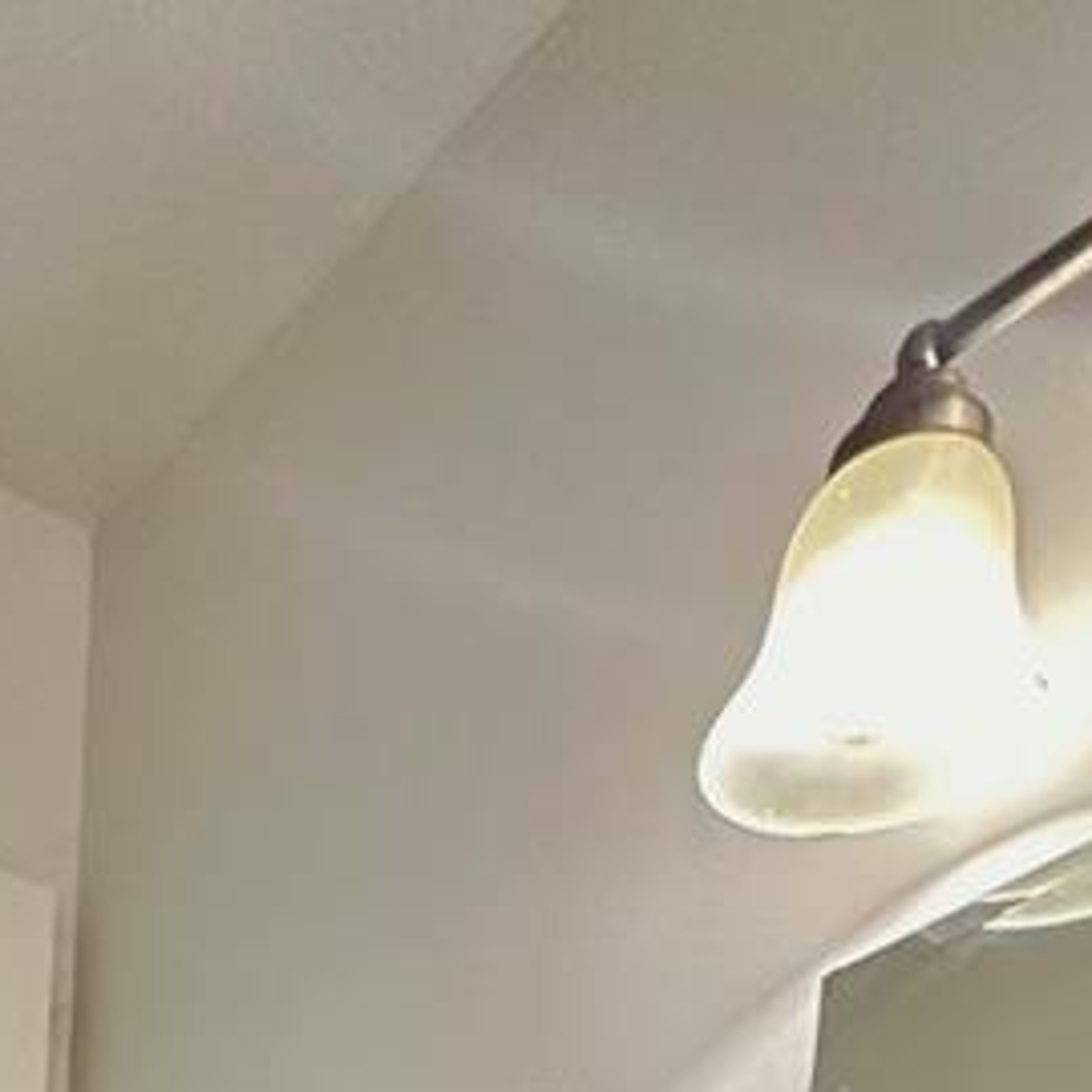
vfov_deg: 17.9
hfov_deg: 28.3
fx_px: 1963
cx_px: -109
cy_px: 2297
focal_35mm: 55
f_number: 2.2
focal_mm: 2.22
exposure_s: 1/120
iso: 250
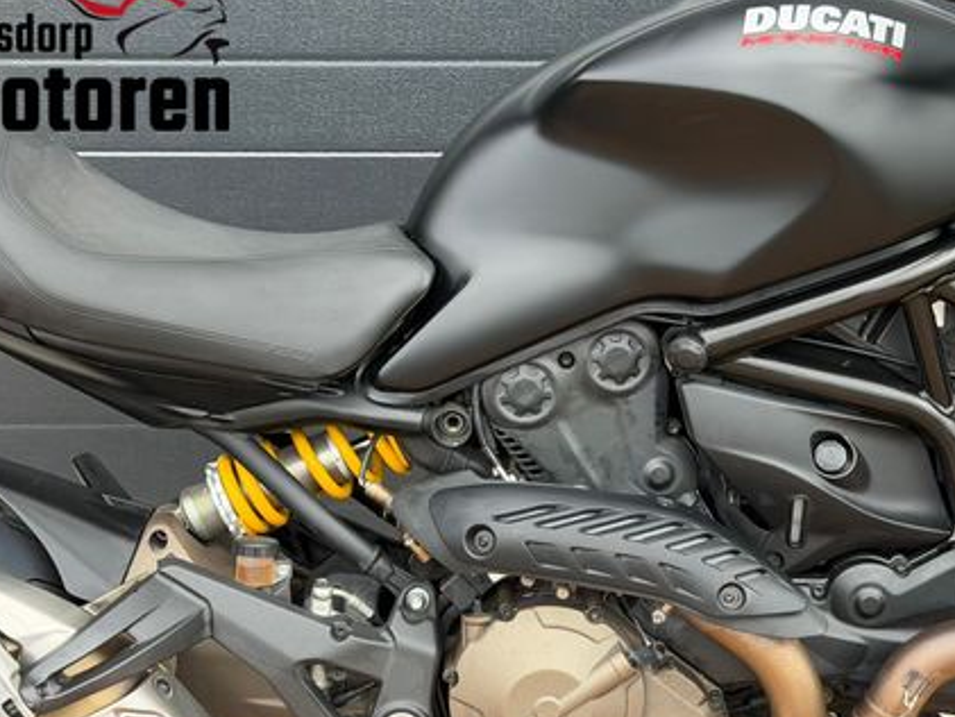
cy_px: 524
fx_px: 2015
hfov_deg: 26.5
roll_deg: +1.8
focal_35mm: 73
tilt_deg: -26.1
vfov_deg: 20.0
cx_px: 665
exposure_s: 1/794
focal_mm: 6.76
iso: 80
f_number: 1.78
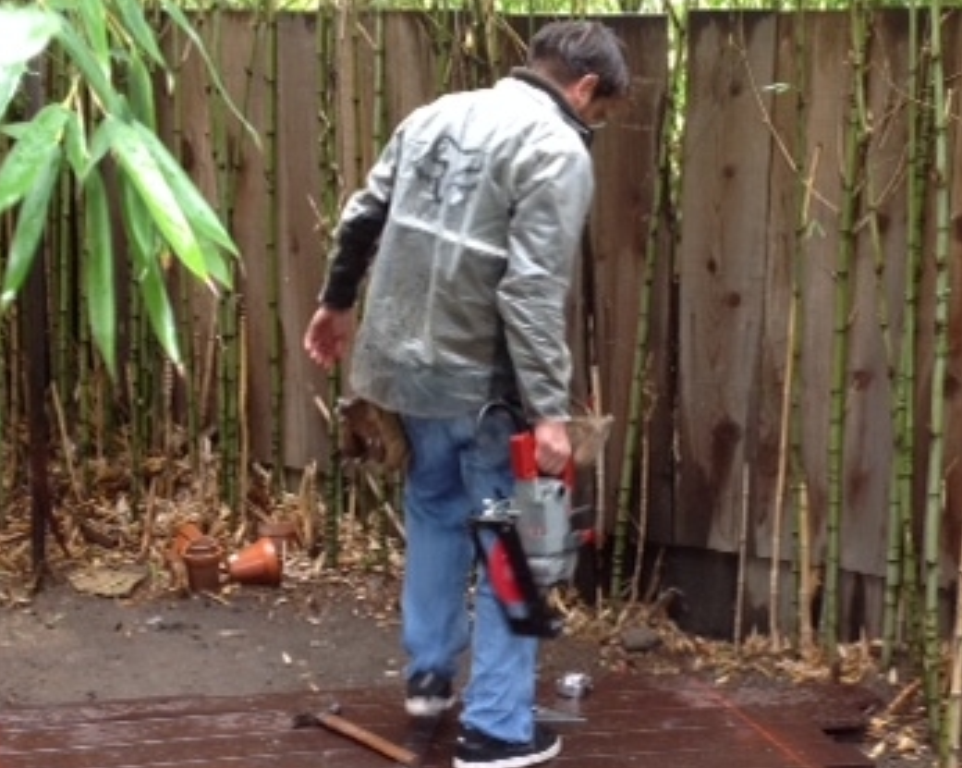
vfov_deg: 24.0
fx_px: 1792
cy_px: 530
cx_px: 505
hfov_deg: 30.0
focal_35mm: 63
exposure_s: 1/15
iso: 100
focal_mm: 4.28
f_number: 2.4
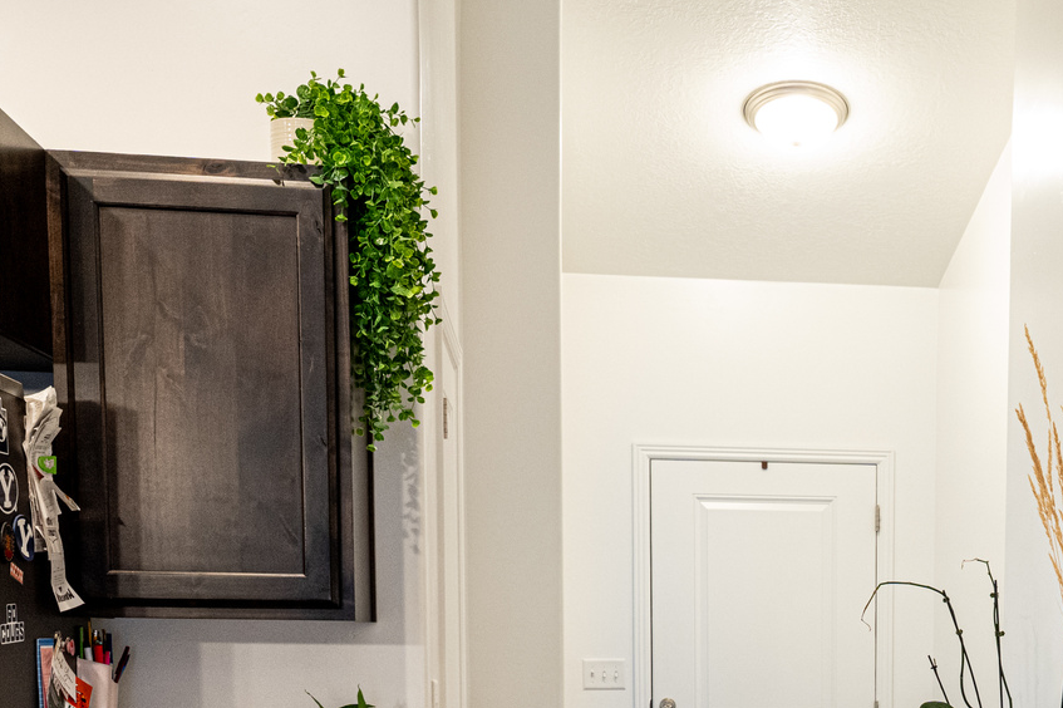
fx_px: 1712
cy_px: 827
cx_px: 889
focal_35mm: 58
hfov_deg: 33.3
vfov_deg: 21.8
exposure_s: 1/25
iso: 3200
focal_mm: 24
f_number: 6.3
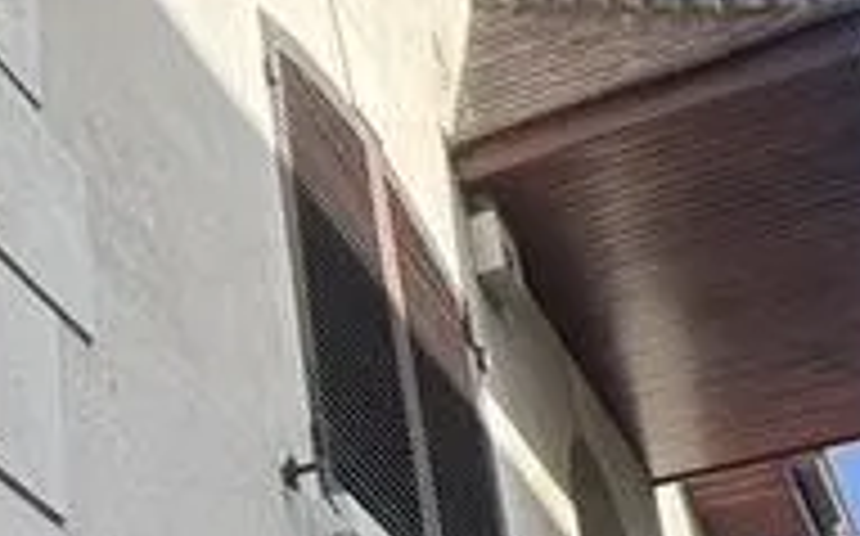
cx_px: -207
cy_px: 464
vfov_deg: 17.4
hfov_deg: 24.8
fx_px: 1733
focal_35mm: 74
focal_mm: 1.57
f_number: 1.8
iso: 32
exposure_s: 1/541
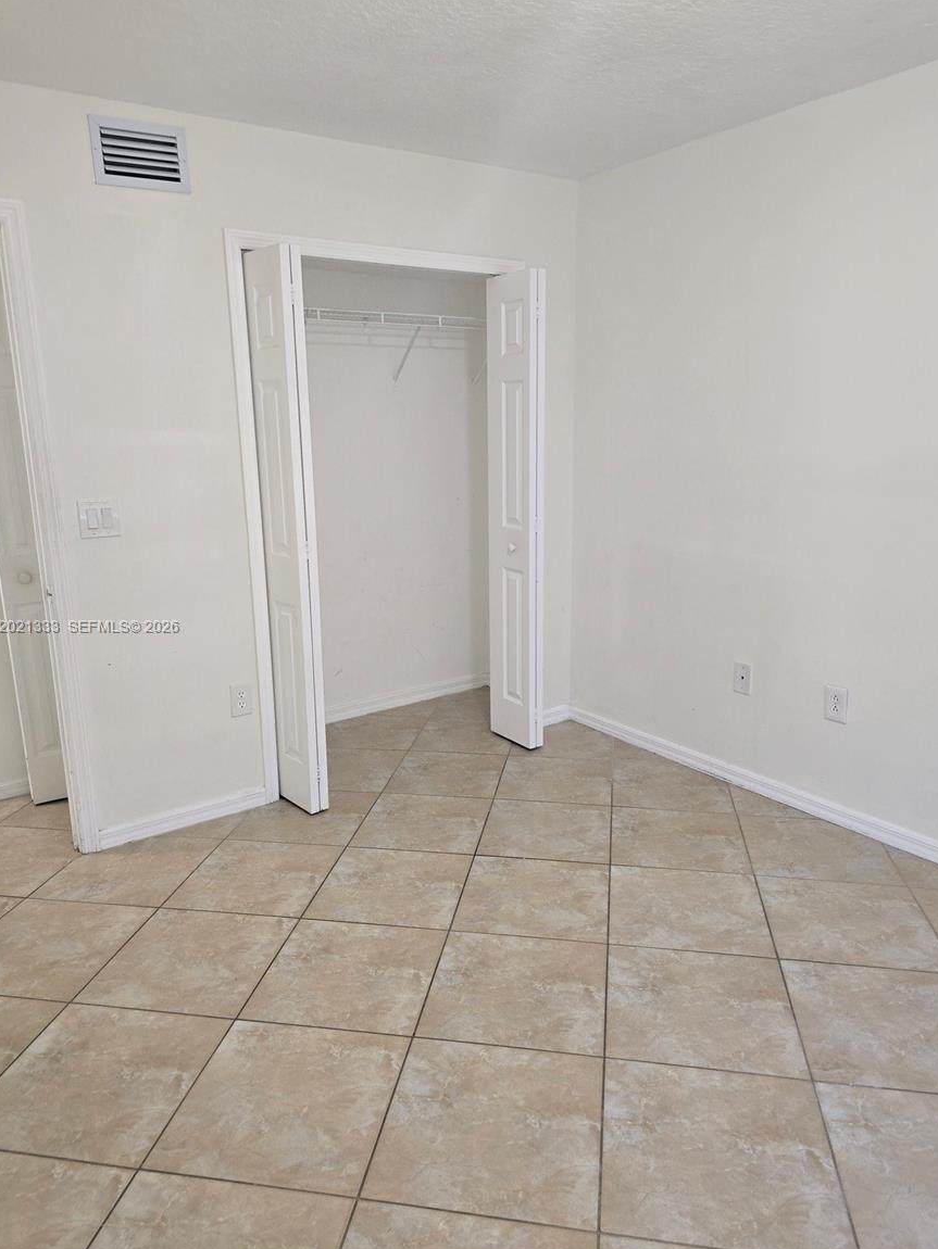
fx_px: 867
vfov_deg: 71.6
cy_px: 628
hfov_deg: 56.8
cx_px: 466
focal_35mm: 24
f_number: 1.7
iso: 100
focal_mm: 6.3
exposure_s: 1/40
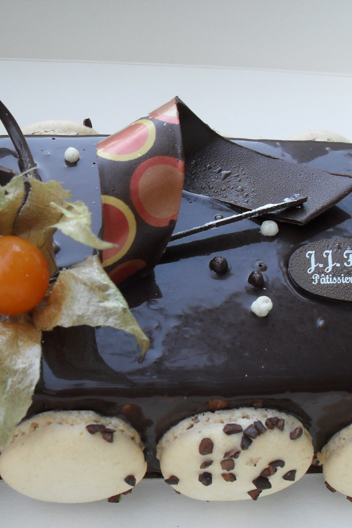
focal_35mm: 49
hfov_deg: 27.3
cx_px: 112
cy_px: 266
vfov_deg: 40.3
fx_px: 719
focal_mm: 6.3
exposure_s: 1/45
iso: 100
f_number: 3.2
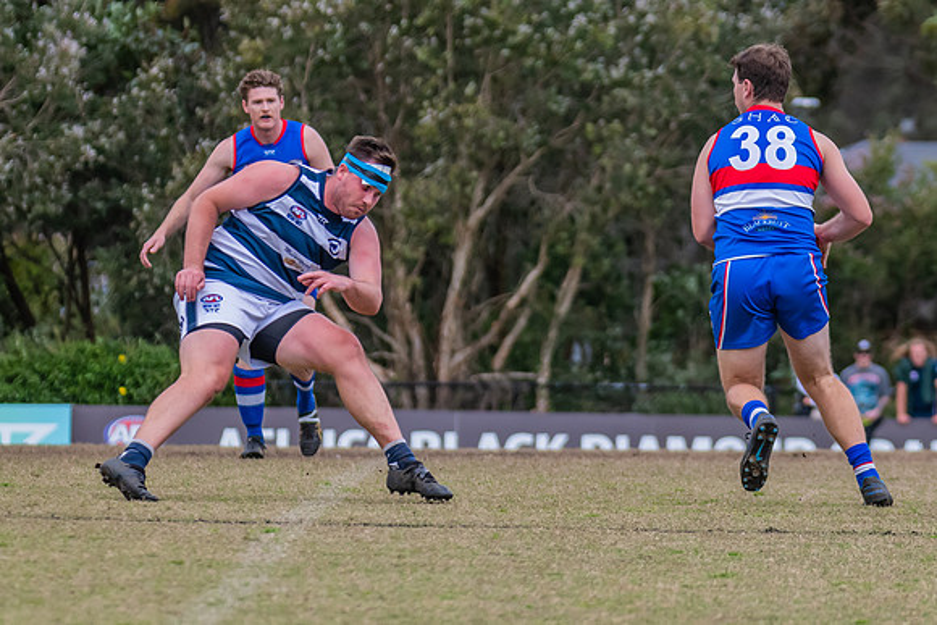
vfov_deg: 3.4
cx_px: 878
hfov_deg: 5.1
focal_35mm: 403
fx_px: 10483
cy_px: 199
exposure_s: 1/2000
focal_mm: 195
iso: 800
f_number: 5
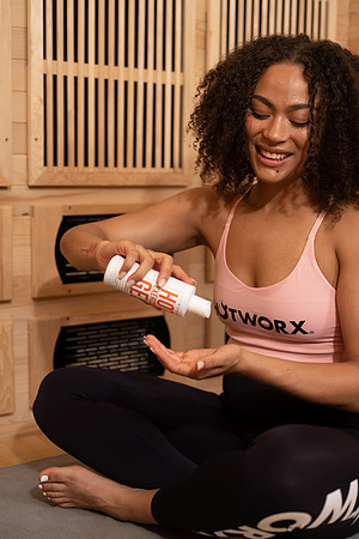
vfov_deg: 39.6
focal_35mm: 50
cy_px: 270
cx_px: 180
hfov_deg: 27.0
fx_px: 748
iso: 320
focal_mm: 50
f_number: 2.8
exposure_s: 1/100
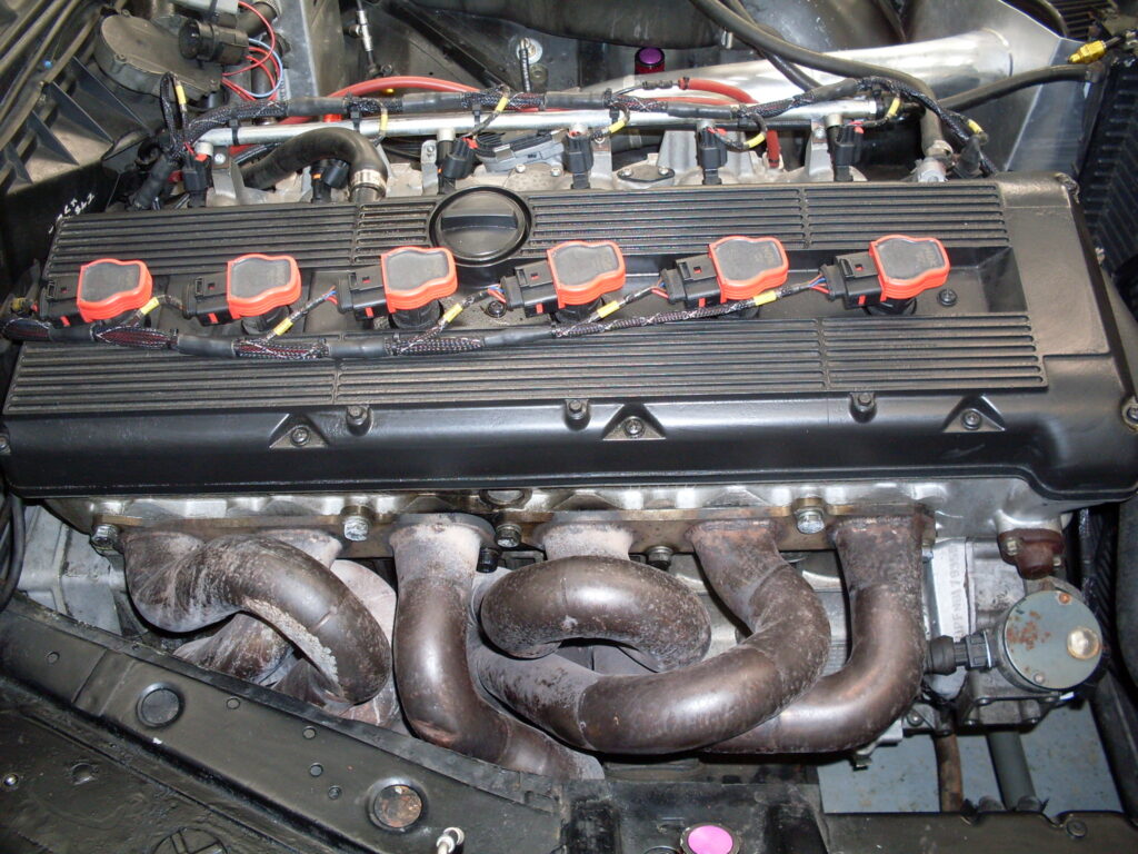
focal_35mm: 38
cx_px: 569
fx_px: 1249
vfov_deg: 37.7
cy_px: 427
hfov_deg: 49.0
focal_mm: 6.3
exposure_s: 1/45
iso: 100
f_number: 2.8
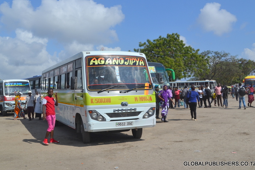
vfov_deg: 34.2
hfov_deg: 49.4
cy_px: 73
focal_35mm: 39
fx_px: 276
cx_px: 113
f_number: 10
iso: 100
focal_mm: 22
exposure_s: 1/400
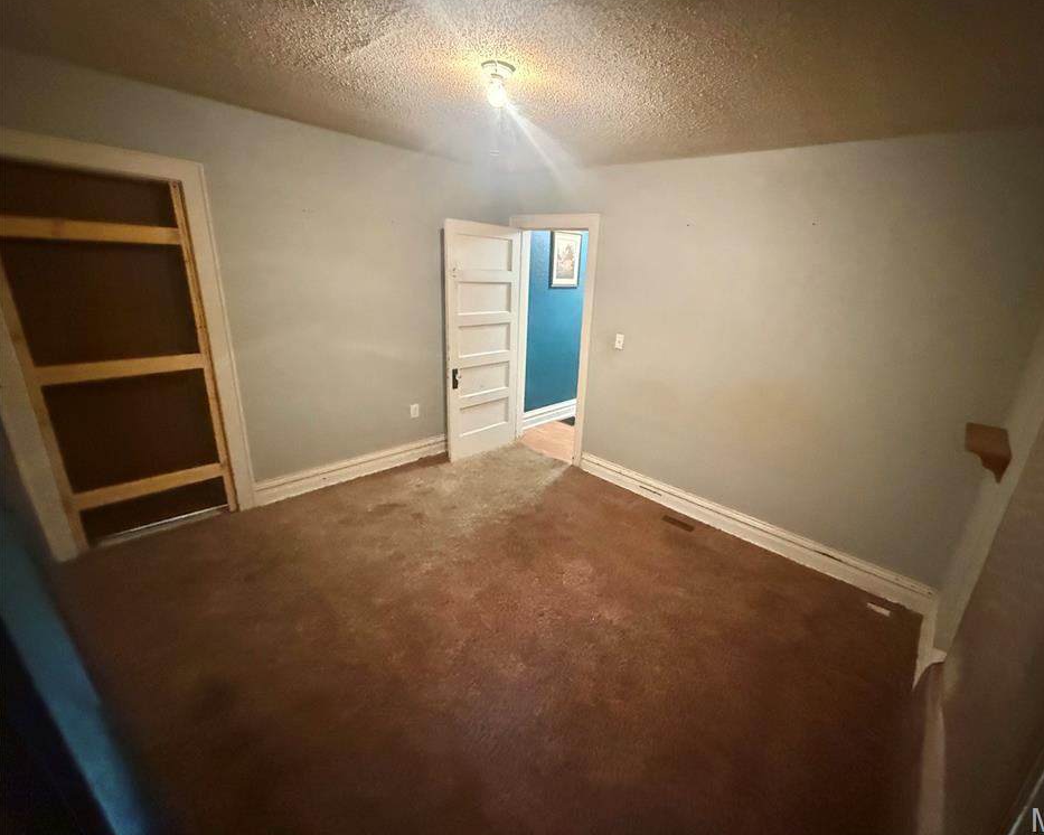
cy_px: 414
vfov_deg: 84.0
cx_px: 571
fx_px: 463
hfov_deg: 96.5
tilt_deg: -17.5
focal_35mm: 15
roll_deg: -4.0
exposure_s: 1/40
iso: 1600
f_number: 2.2
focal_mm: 2.22
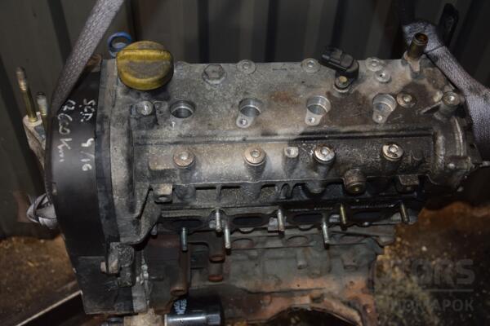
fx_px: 653
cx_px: 245
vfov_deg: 28.1
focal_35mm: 48
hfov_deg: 41.1
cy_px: 163
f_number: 5
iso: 800
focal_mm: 32
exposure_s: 1/60
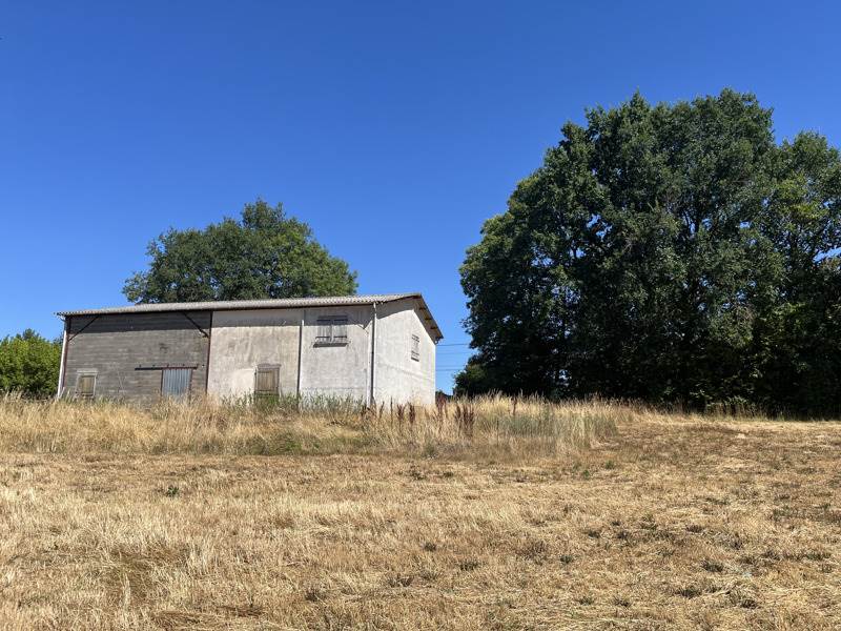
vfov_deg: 53.1
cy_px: 316
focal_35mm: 26
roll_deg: -1.4
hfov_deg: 67.3
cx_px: 420
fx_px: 632
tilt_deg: +10.1
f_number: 1.6
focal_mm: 5.1
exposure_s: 1/3521
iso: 50
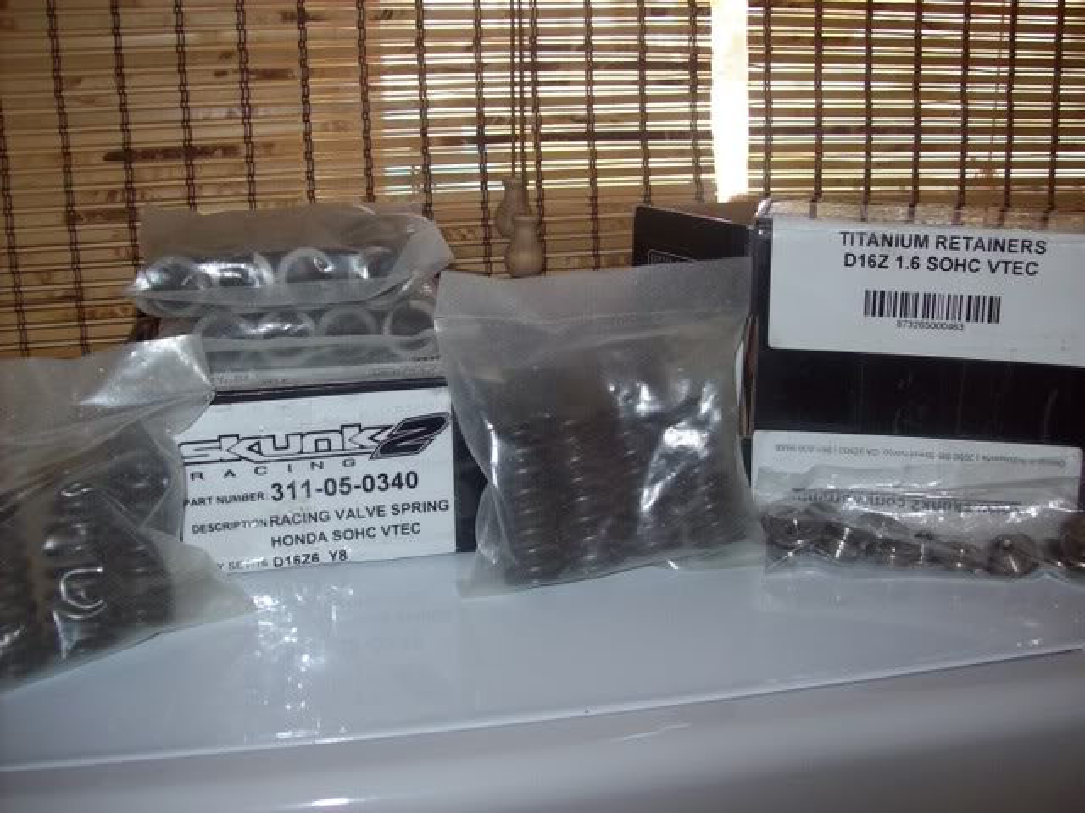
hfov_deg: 51.4
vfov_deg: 39.7
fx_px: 1128
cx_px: 542
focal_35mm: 36
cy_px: 406
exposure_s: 1/64
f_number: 2.7
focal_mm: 6
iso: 80
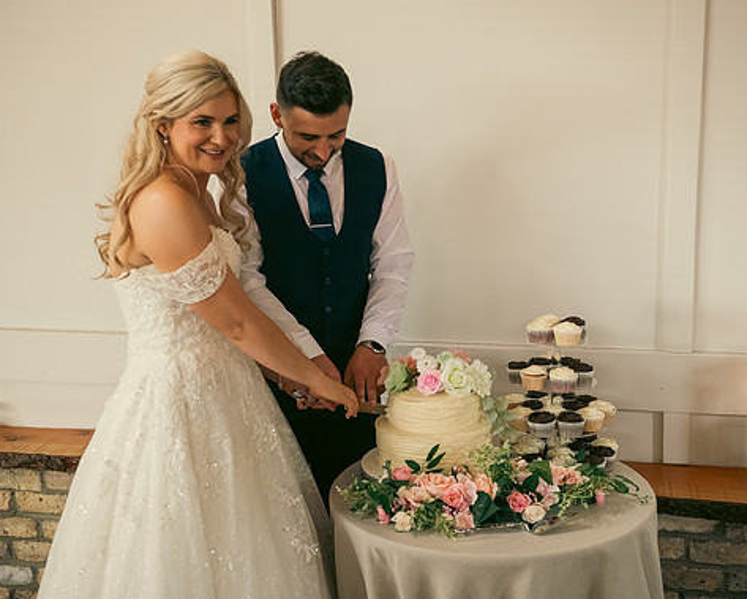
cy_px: 295
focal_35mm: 46
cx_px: 385
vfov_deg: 32.8
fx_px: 1018
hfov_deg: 40.3
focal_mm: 40
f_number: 3.5
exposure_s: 1/160
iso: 1000
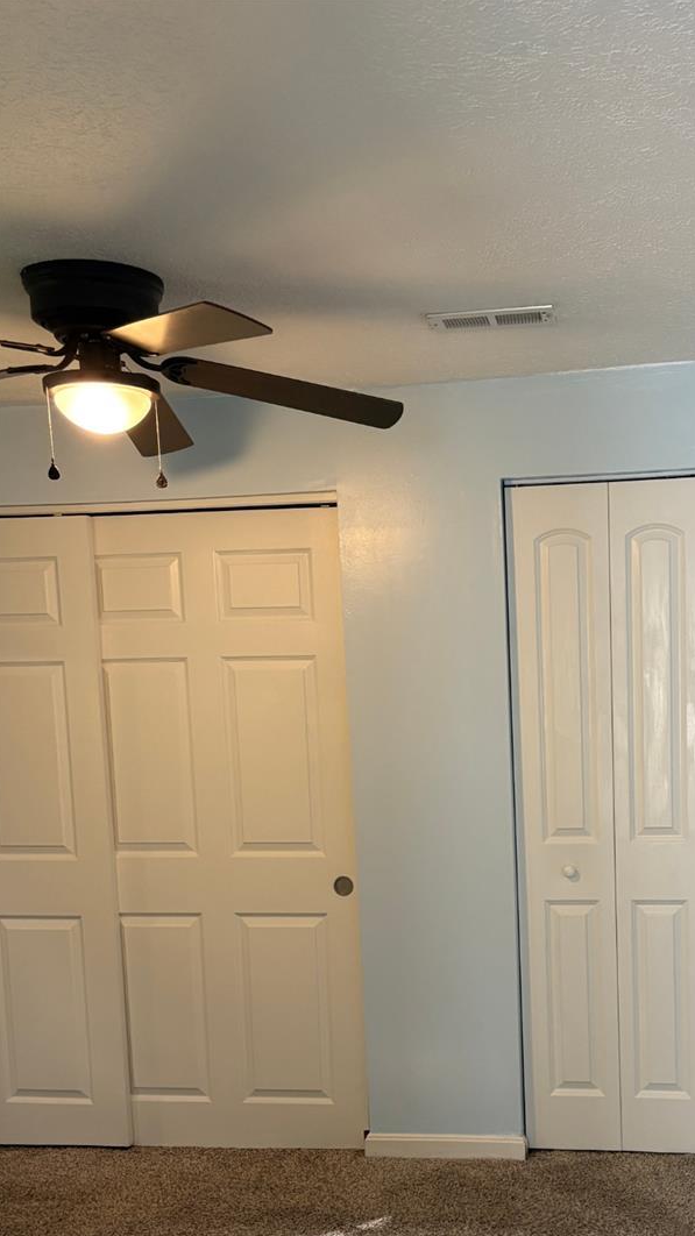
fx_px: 1311
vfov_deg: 49.2
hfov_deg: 29.2
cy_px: 870
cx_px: 535
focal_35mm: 40
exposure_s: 1/60
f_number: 1.6
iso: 160
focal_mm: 5.96
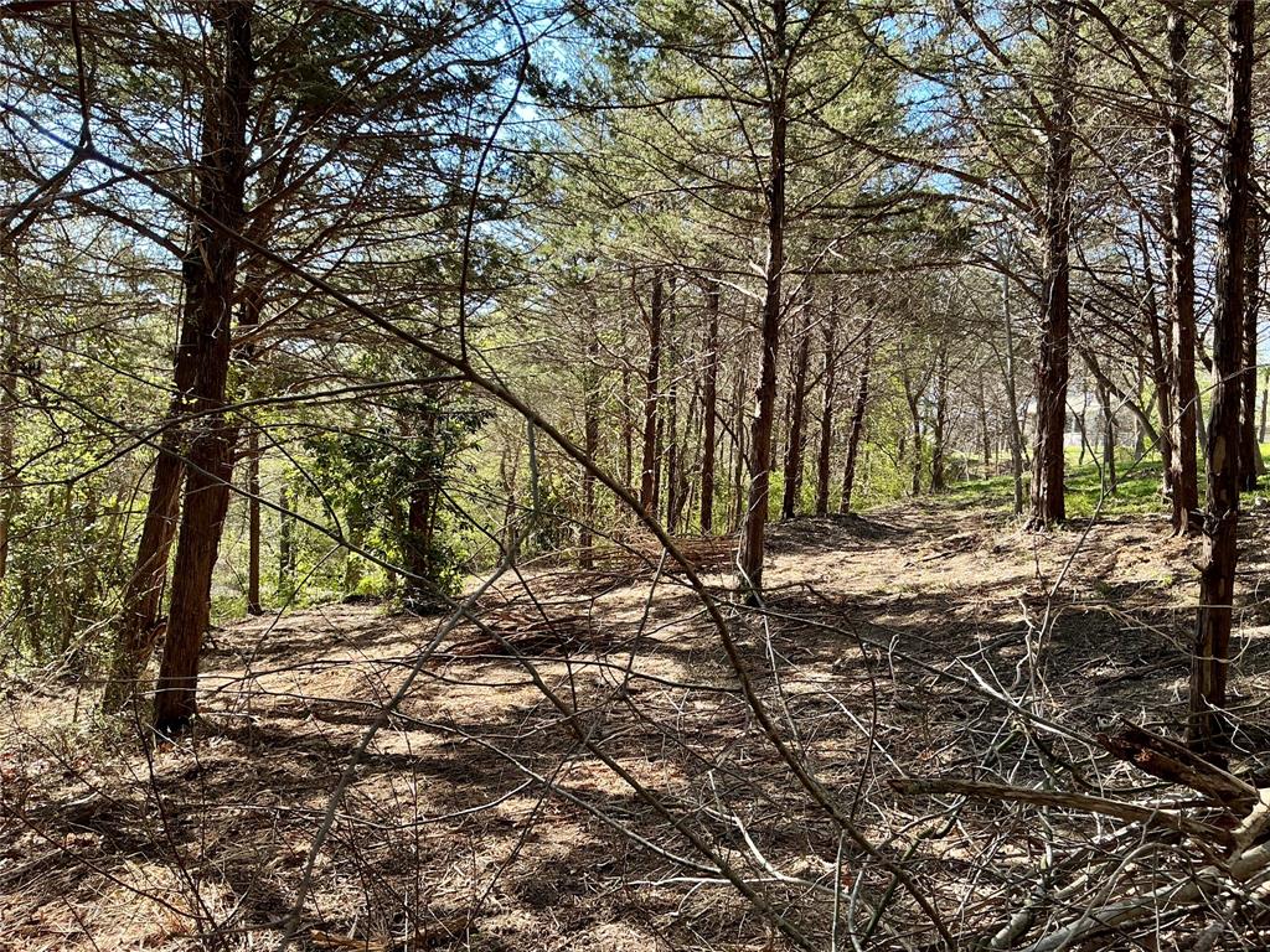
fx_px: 1027
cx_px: 635
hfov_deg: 63.4
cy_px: 476
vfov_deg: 49.7
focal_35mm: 28
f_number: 1.8
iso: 20
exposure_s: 1/142
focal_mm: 3
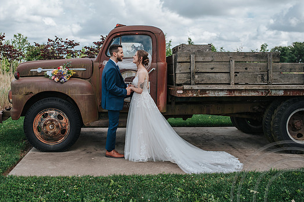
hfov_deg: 49.5
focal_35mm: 39
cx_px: 140
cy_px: 98
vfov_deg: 34.2
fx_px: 329
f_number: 3.2
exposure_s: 1/800
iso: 100
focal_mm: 35
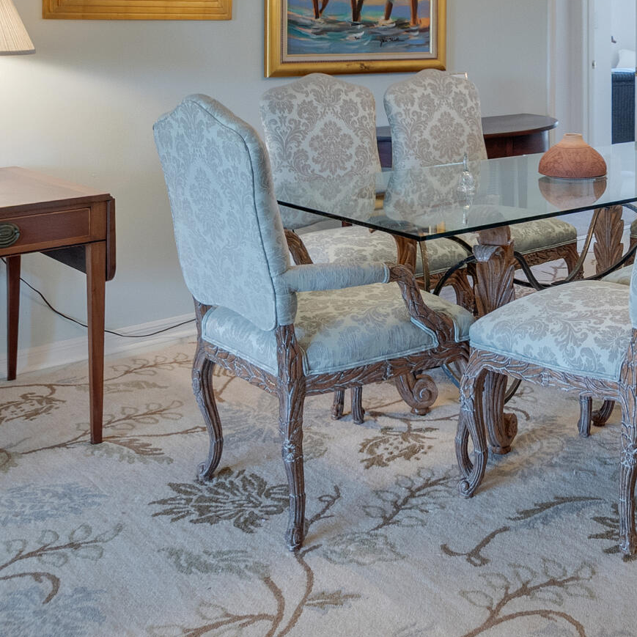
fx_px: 916
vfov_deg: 34.6
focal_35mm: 44
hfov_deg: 34.8
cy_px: -11
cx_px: 636
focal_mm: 10
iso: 320
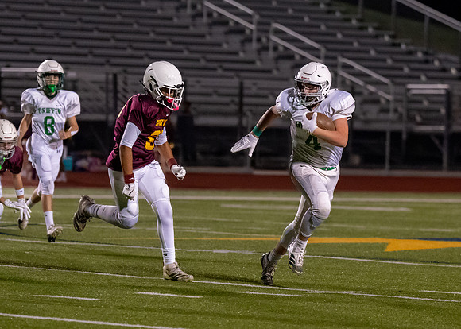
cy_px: 183
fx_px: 4079
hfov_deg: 6.5
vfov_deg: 4.6
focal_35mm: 312
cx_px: 298
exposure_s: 1/1250
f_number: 2.8
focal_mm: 135
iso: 4000
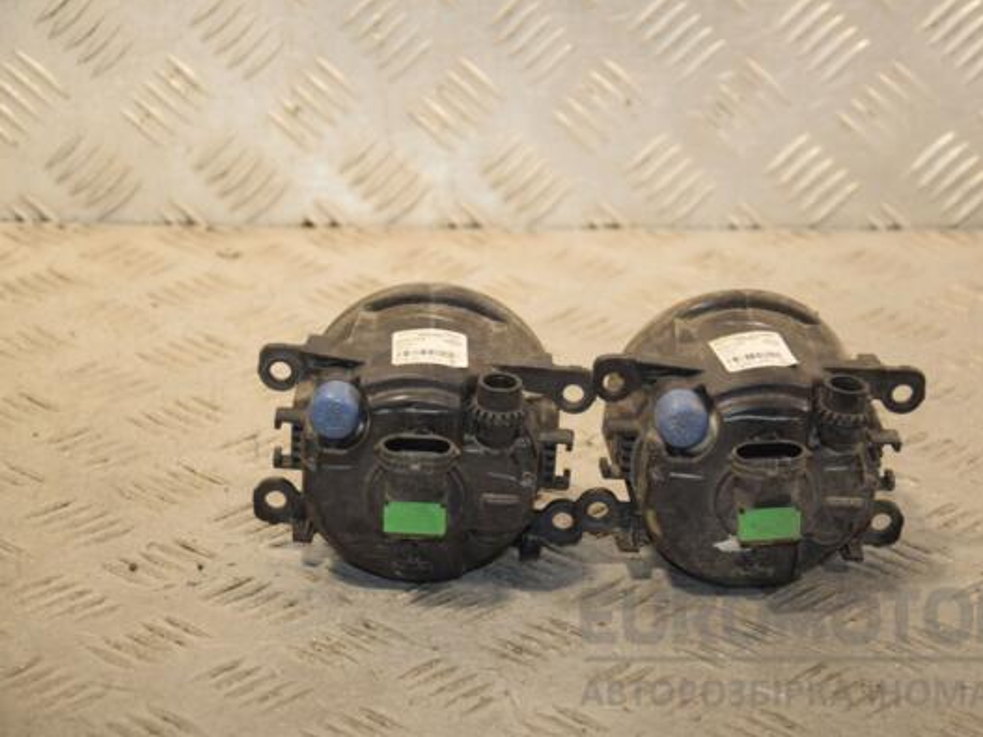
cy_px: 368
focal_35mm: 115
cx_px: 545
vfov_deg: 12.9
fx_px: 3265
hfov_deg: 17.1
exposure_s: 1/200
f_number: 6.3
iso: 800
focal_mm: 70
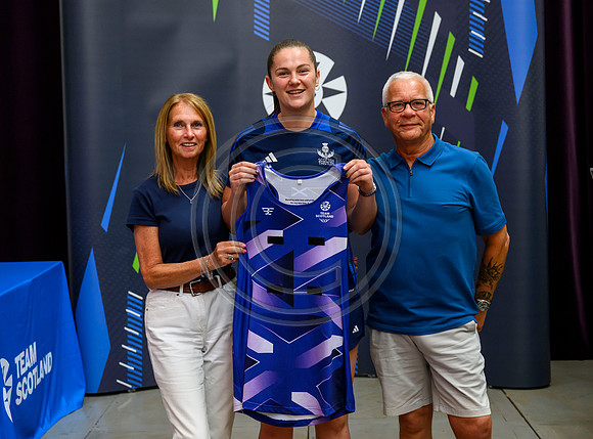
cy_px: 200
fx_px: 1031
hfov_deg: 32.1
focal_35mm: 60
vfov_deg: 24.0
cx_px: 323
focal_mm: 49
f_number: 3.5
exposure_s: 1/250
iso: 4000
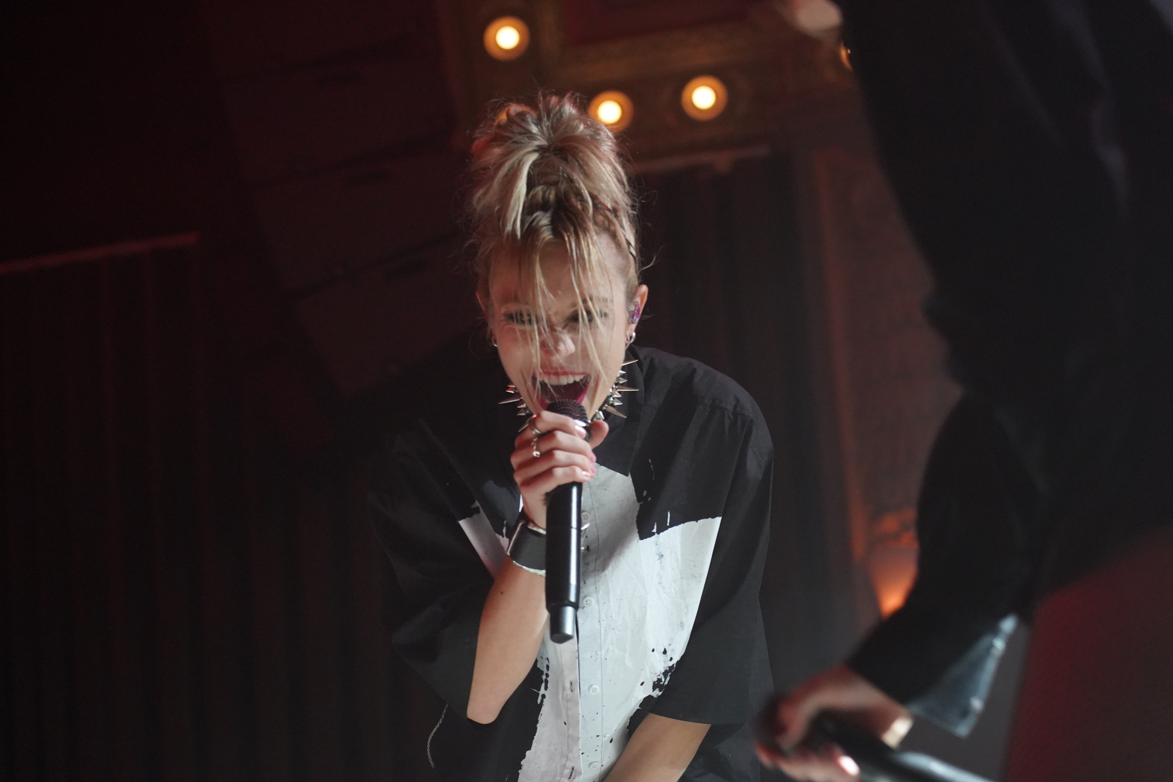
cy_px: 387
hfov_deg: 19.3
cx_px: 581
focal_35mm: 106
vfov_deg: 12.9
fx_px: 3454
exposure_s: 1/160
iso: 8000
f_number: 4
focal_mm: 105
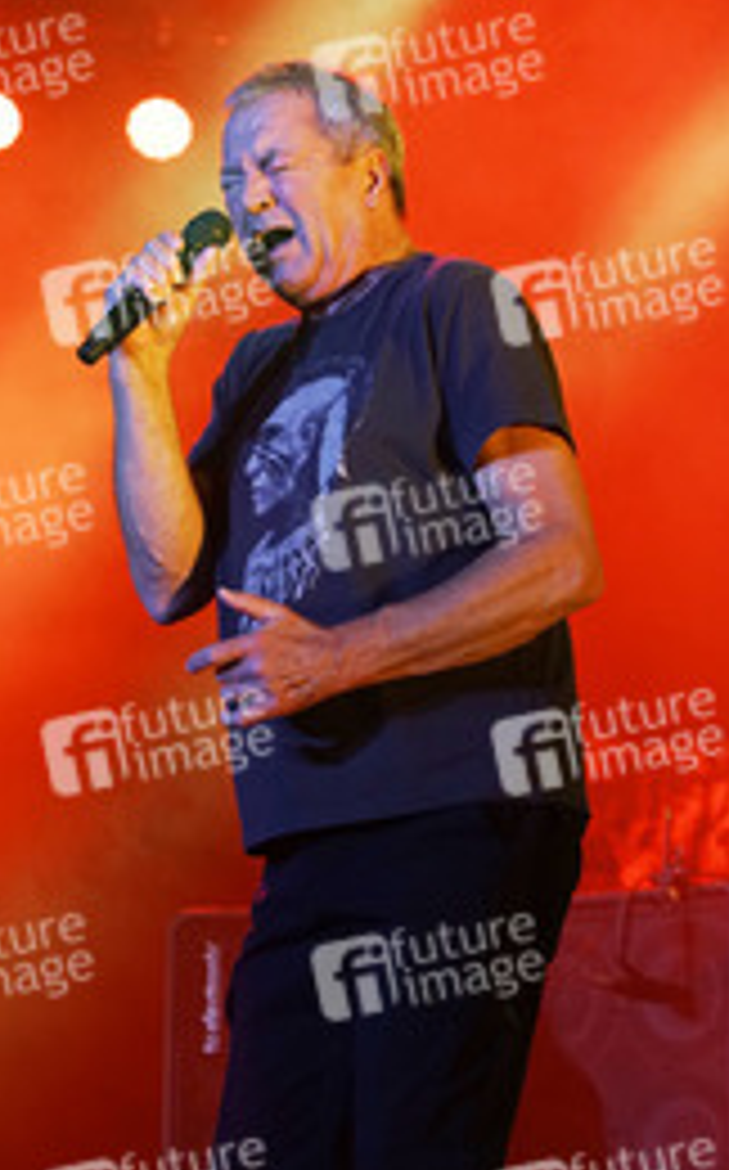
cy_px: 630
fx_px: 4397
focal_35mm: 138
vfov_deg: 15.2
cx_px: 38
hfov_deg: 9.4
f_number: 5.6
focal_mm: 78
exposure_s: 1/200
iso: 1600
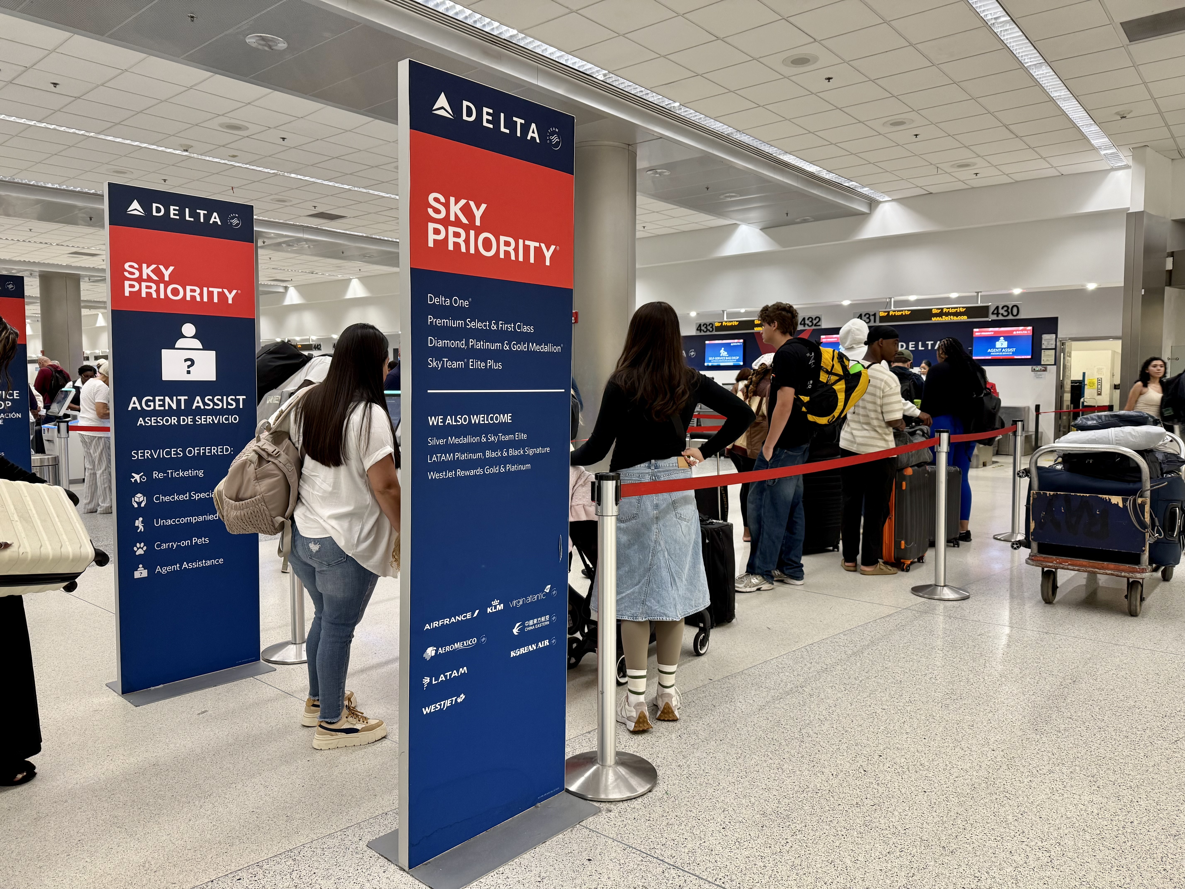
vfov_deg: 56.8
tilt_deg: -3.7
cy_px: 444
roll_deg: +0.0
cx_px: 592
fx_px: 822
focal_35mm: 24
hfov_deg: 71.6
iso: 160
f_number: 1.78
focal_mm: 6.76
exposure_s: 1/60
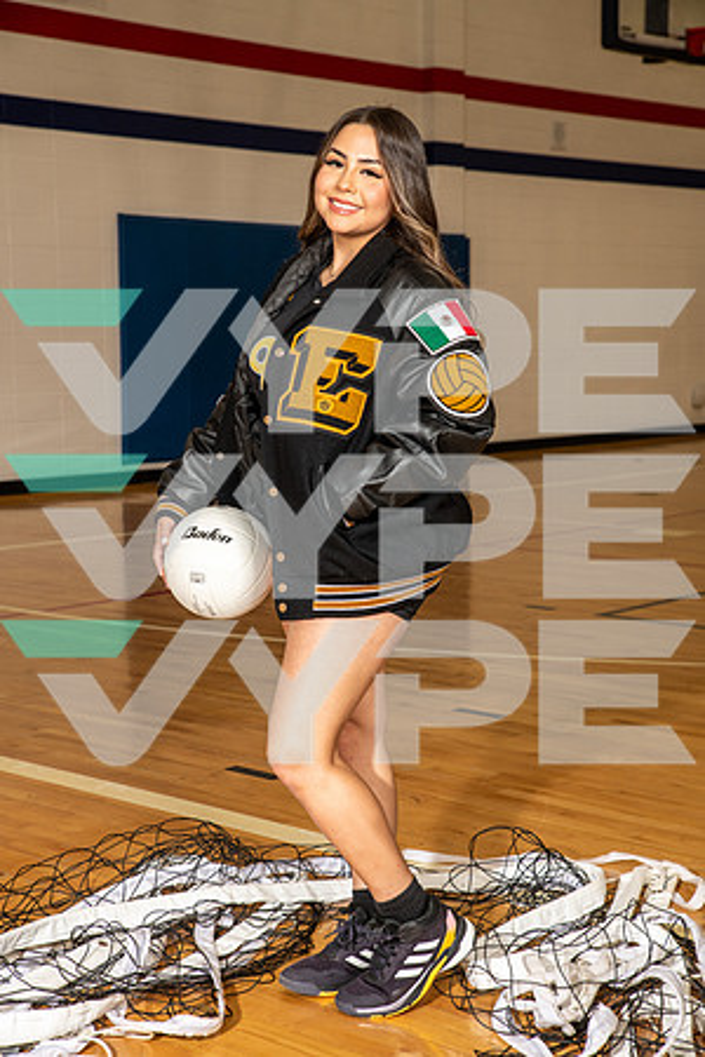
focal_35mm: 65
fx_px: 1909
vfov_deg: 31.0
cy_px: 528
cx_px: 352
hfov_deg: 20.9
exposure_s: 1/250
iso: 320
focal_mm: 65
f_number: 7.1
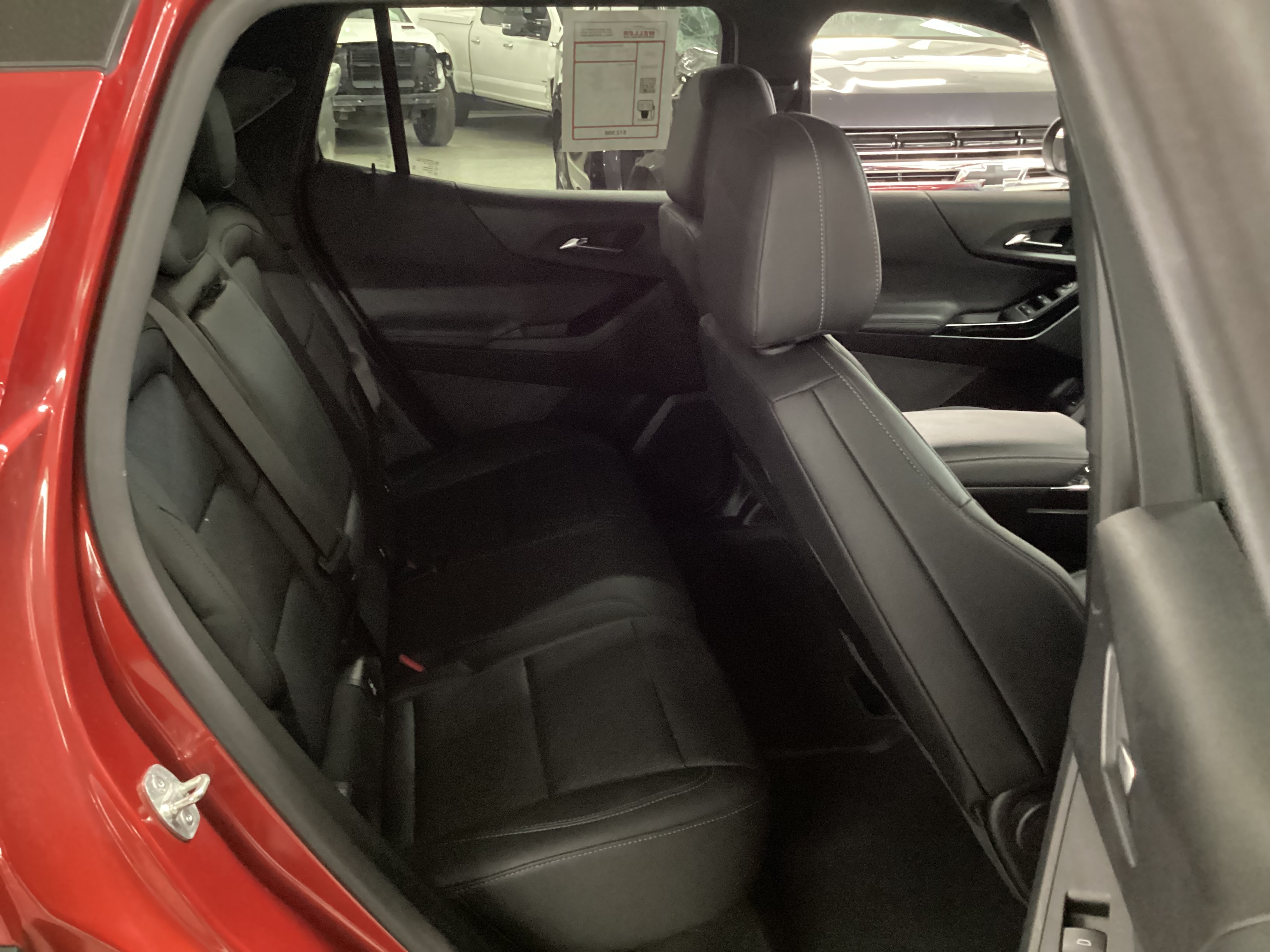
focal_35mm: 31
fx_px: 1137
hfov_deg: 58.4
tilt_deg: -24.3
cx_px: 635
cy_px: 476
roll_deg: -0.3
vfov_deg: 45.4
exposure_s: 1/15
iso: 640
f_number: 2.4
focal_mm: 3.3
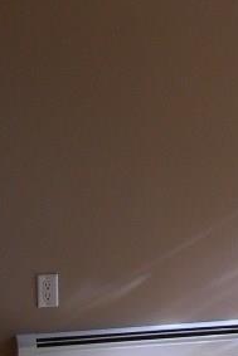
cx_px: 473
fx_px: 1416
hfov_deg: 9.0
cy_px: 177
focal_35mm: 143
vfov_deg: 14.3
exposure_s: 1/173
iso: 100
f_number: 2.8
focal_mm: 8
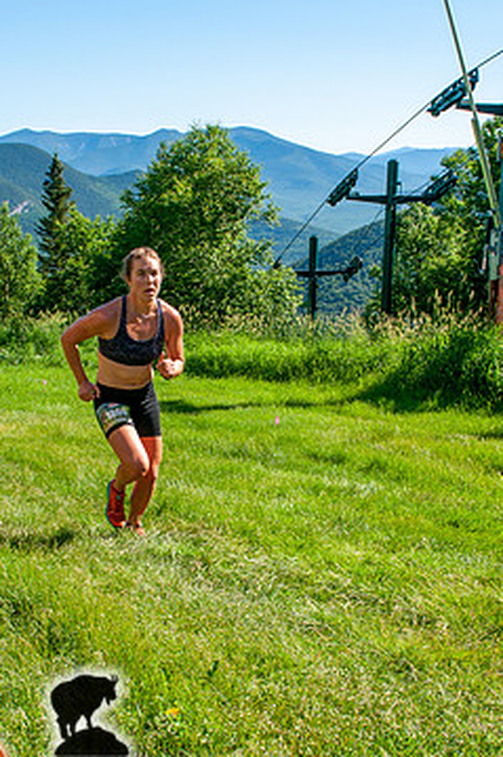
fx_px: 946
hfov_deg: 29.7
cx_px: 212
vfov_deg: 43.5
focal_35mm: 45
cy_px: 435
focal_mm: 24
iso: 200
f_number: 8
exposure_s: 1/400
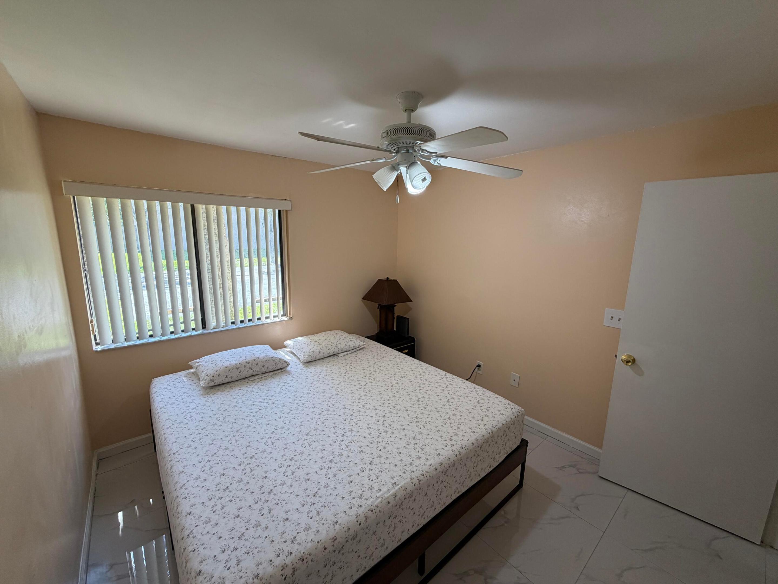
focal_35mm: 14
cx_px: 389
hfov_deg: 102.1
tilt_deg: -10.6
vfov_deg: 85.7
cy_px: 292
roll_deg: -0.9
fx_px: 315
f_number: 2.2
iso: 125
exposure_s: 1/120
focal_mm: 2.22
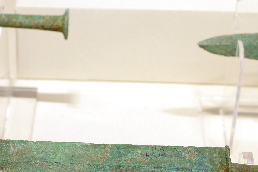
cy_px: 135
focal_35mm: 89
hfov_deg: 22.7
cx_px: 70
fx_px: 638
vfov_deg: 15.3
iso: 200
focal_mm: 26
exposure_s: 1/60
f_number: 2.8
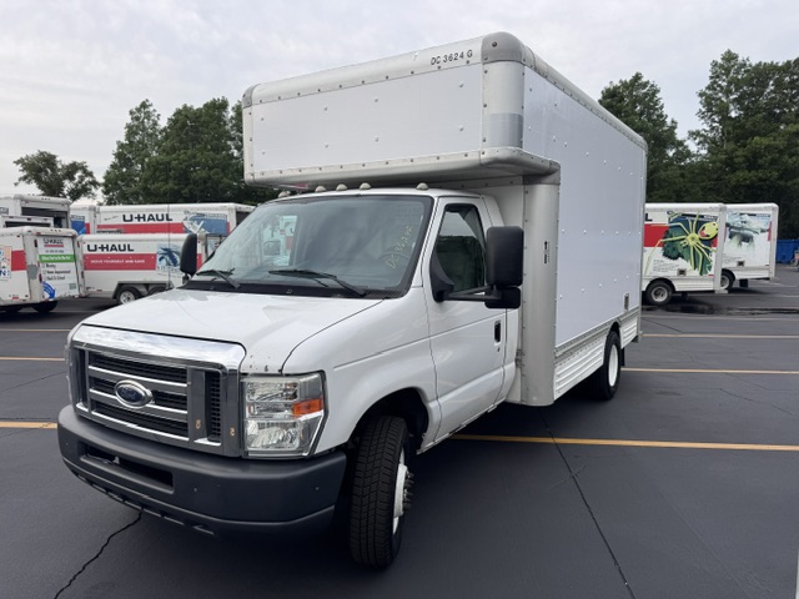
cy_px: 300
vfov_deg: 56.8
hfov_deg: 71.6
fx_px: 554
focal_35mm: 24
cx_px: 400
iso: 80
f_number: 1.78
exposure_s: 1/739
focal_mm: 6.76
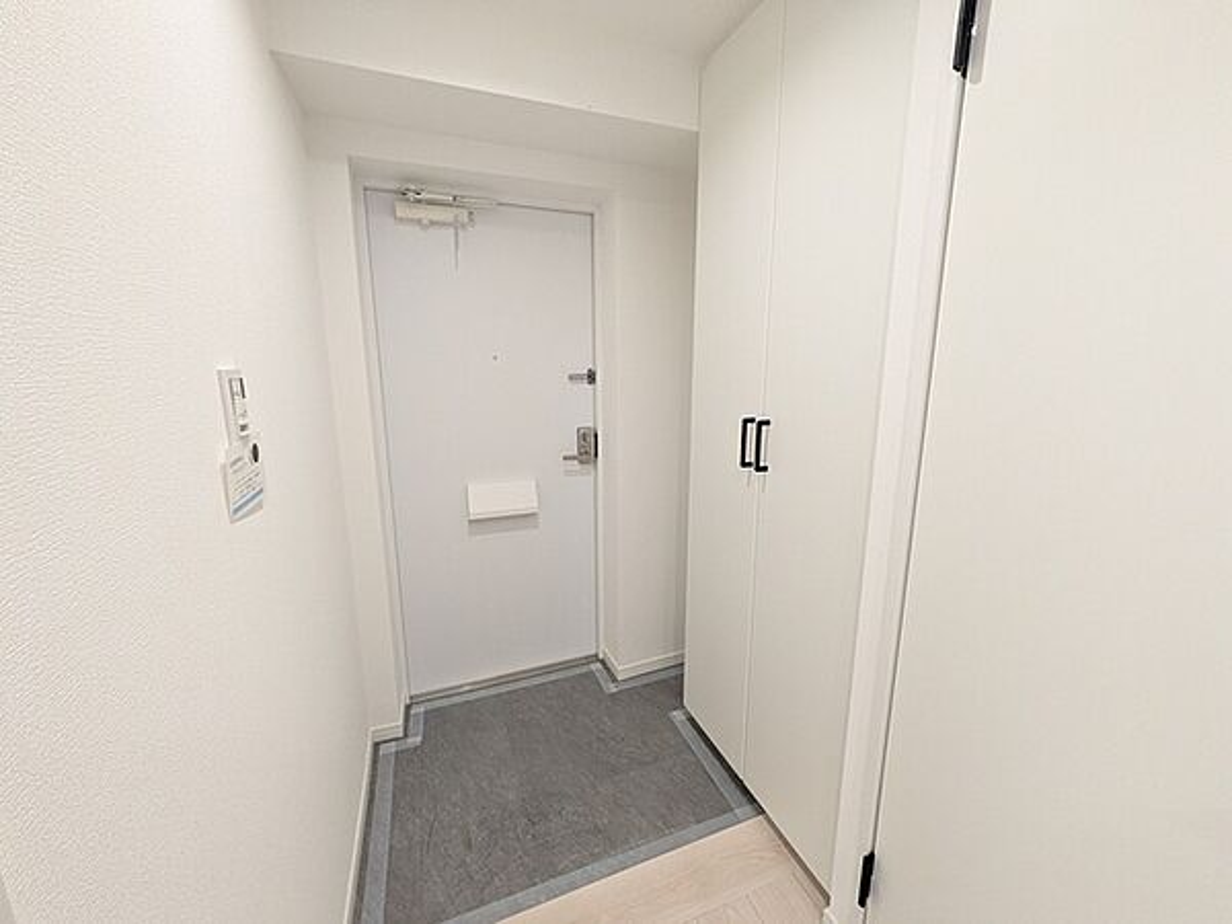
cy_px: 462
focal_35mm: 14
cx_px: 616
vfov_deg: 85.7
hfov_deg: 102.1
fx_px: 498
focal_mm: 1.83
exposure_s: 1/100
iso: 255
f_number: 2.2
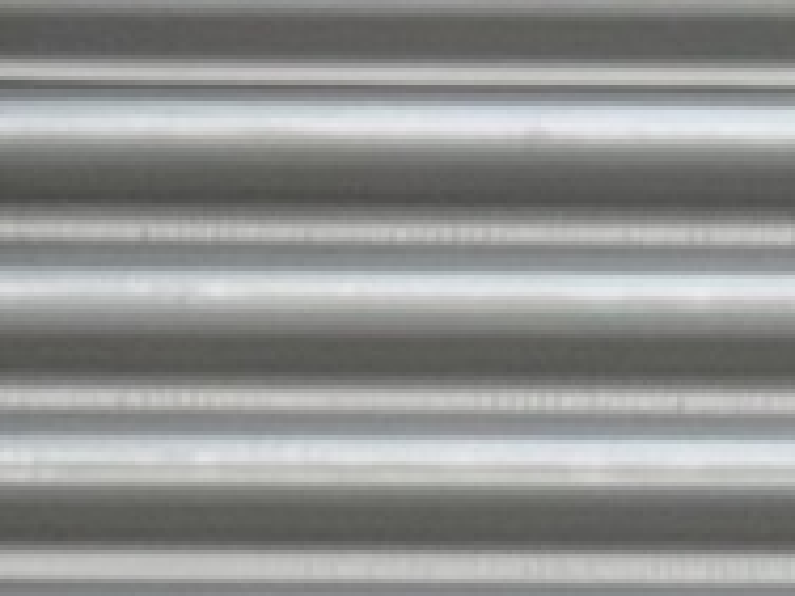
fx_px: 8819
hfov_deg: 4.7
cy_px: 1913
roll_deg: +0.3
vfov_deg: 3.7
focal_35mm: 384
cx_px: 3104
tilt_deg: +0.0
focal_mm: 6.76
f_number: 1.78
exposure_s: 1/121
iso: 80
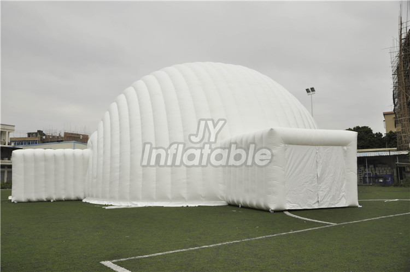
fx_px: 358
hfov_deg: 59.6
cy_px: 136
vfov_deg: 41.6
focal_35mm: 32
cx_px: 205
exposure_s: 1/4000
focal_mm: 21
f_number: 3.8
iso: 320
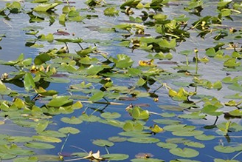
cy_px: -39
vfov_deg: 7.2
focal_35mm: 189
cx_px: -237
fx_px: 1271
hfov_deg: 10.1
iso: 100
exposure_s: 1/100
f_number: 14
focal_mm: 31
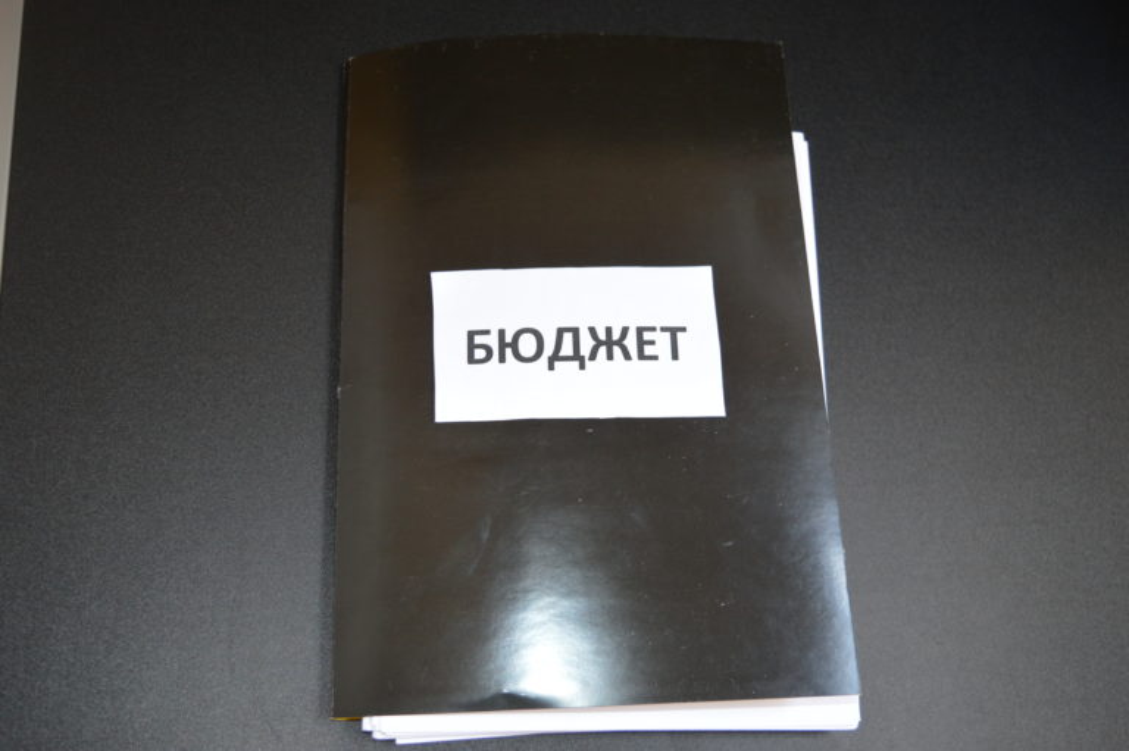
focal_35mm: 38
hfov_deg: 51.3
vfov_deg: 35.4
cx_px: 564
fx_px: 1175
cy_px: 376
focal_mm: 25
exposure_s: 1/60
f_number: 4
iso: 640
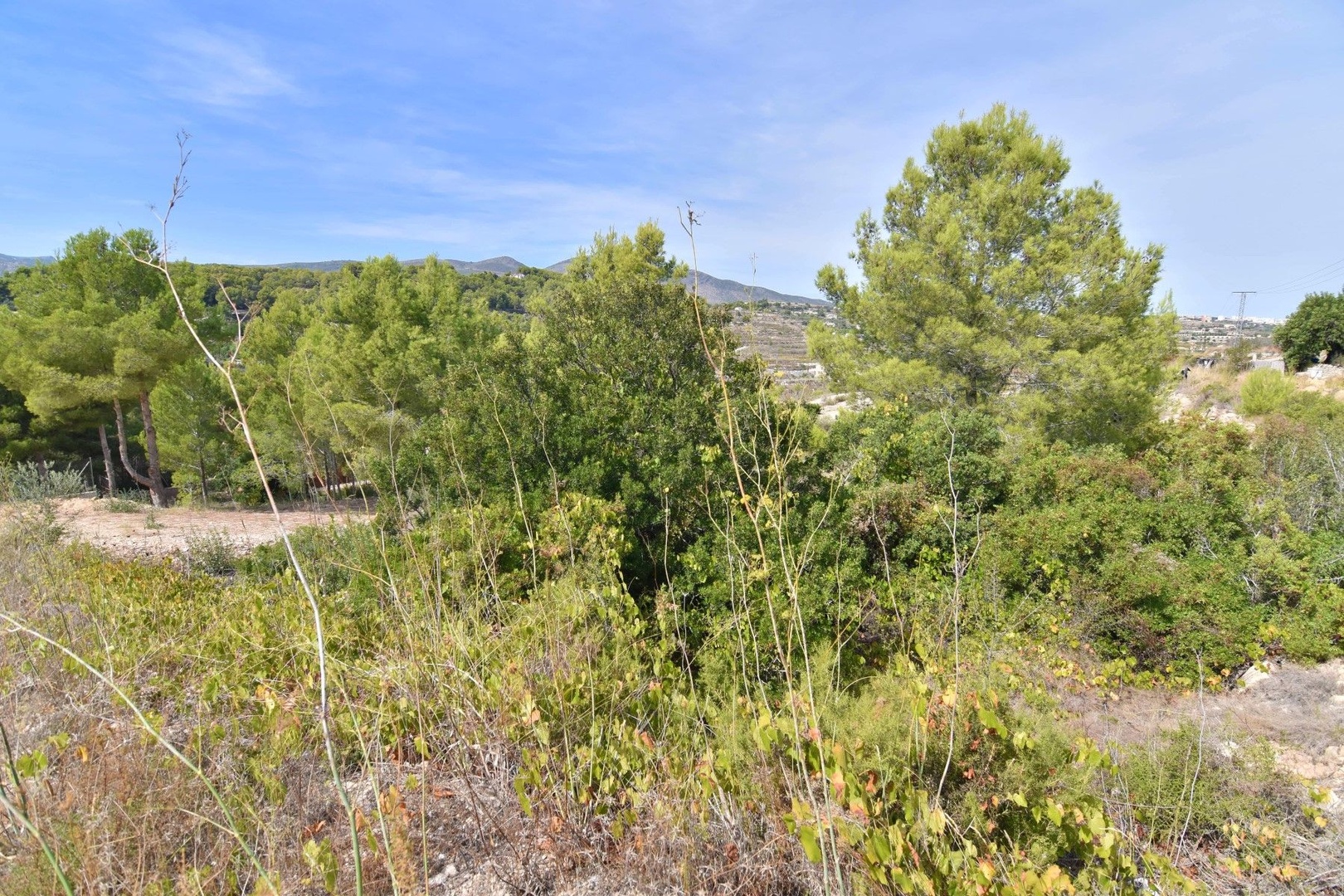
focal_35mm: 16
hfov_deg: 95.0
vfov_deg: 72.1
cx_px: 672
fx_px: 616
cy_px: 448
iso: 100
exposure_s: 1/500
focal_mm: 11
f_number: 5.6
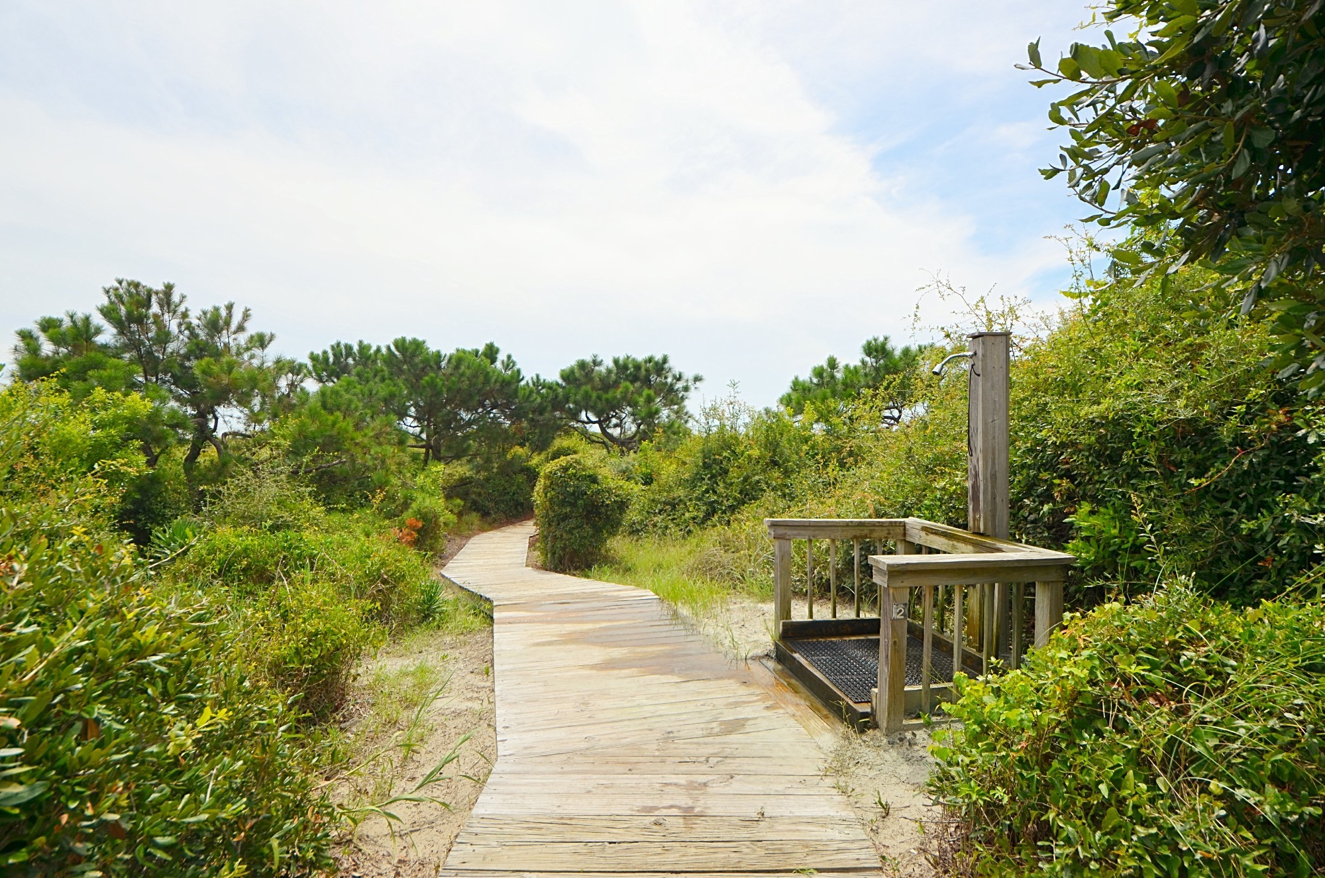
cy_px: 439
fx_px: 606
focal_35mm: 16
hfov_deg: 95.1
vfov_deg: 71.8
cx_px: 662
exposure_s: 1/320
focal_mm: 11
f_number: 9
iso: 100
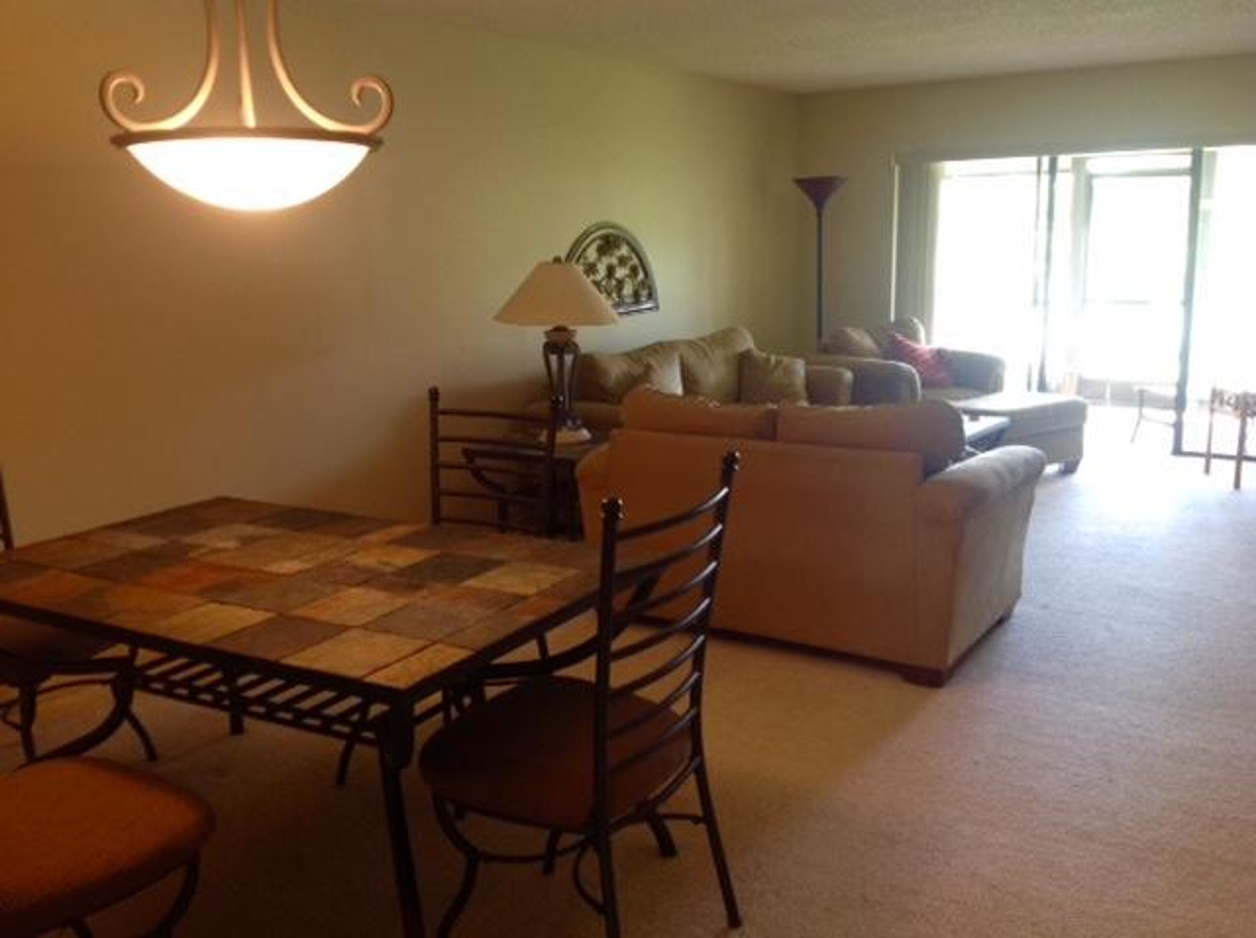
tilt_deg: -9.5
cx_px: 628
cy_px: 469
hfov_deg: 52.7
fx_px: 1268
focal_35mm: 35
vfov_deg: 40.6
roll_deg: -0.4
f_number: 2.4
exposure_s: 1/15
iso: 100
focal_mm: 4.28
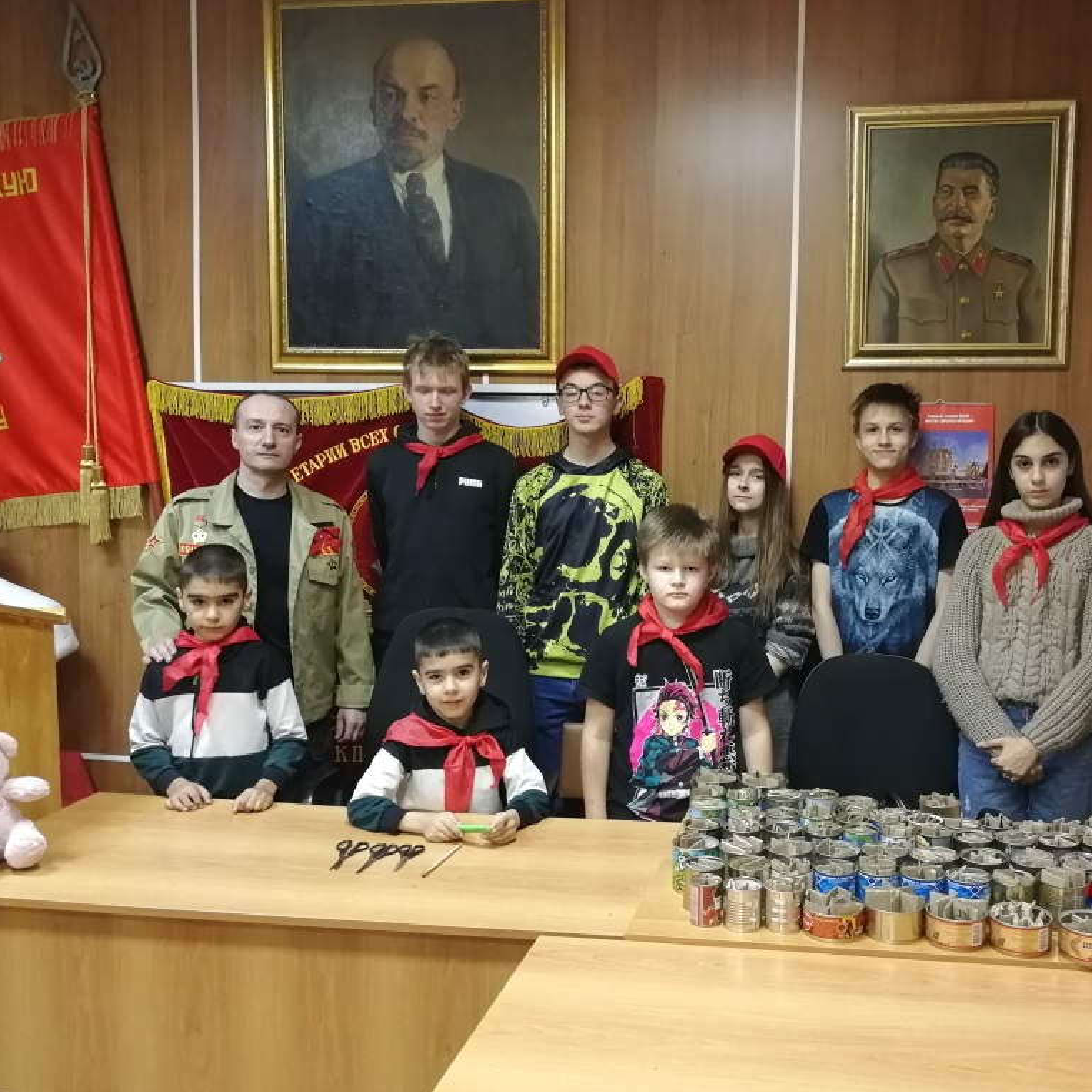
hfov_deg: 50.4
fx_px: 1142
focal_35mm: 32
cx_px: 706
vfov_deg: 51.1
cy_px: 547
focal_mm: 3.95
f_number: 2.2
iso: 400
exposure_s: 1/25
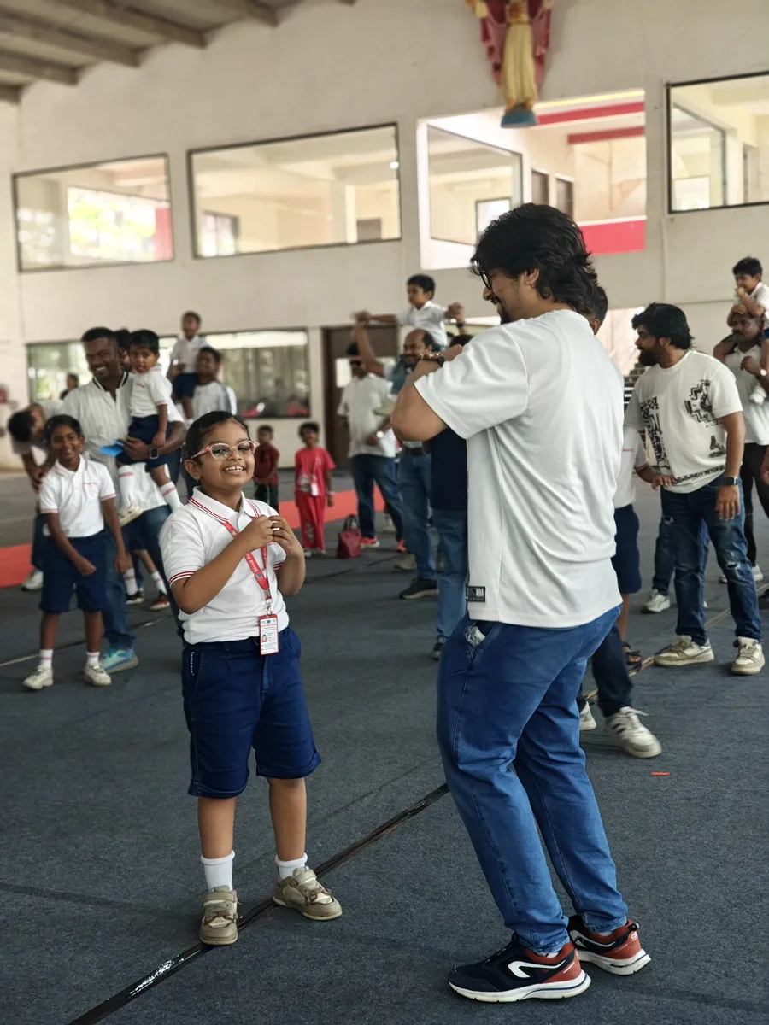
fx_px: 1392
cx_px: 384
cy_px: 512
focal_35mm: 47
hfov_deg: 30.9
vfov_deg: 40.4
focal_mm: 7.1
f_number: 4.5
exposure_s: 1/50
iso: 320
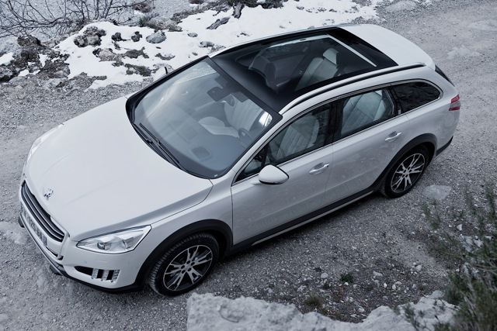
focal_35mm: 50
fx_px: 690
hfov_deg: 39.6
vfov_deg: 27.0
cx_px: 248
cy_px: 166
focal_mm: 50
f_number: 5
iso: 100
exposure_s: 1/125
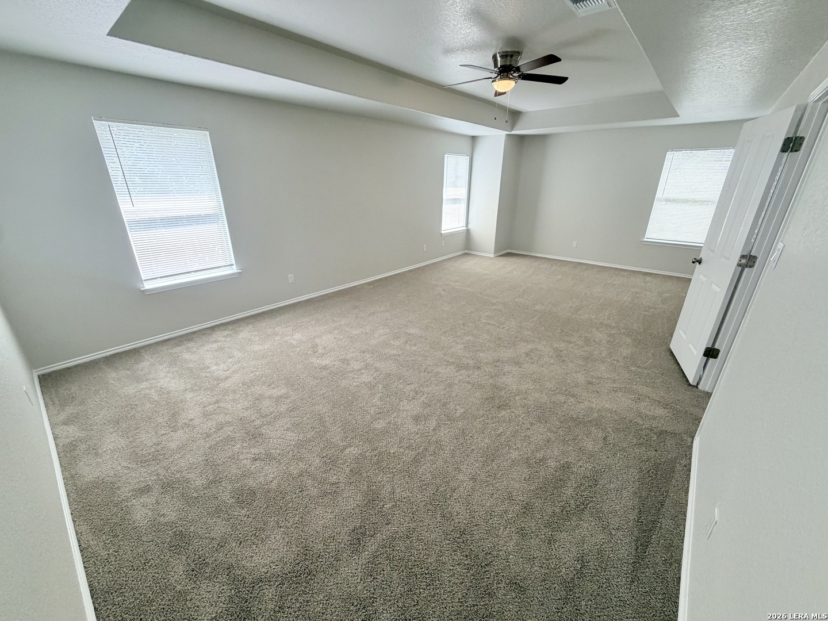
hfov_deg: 102.1
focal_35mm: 14
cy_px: 310
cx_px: 414
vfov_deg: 85.7
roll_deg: -0.1
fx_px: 335
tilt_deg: -21.5
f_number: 2.2
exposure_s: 1/120
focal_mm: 2.22
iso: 200
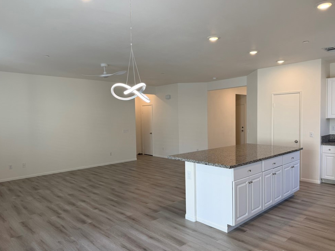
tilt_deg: -2.0
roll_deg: +1.6
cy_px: 128
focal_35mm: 25
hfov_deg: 69.4
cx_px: 171
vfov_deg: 54.9
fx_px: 242
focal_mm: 6.76
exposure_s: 1/175
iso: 80
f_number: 1.78
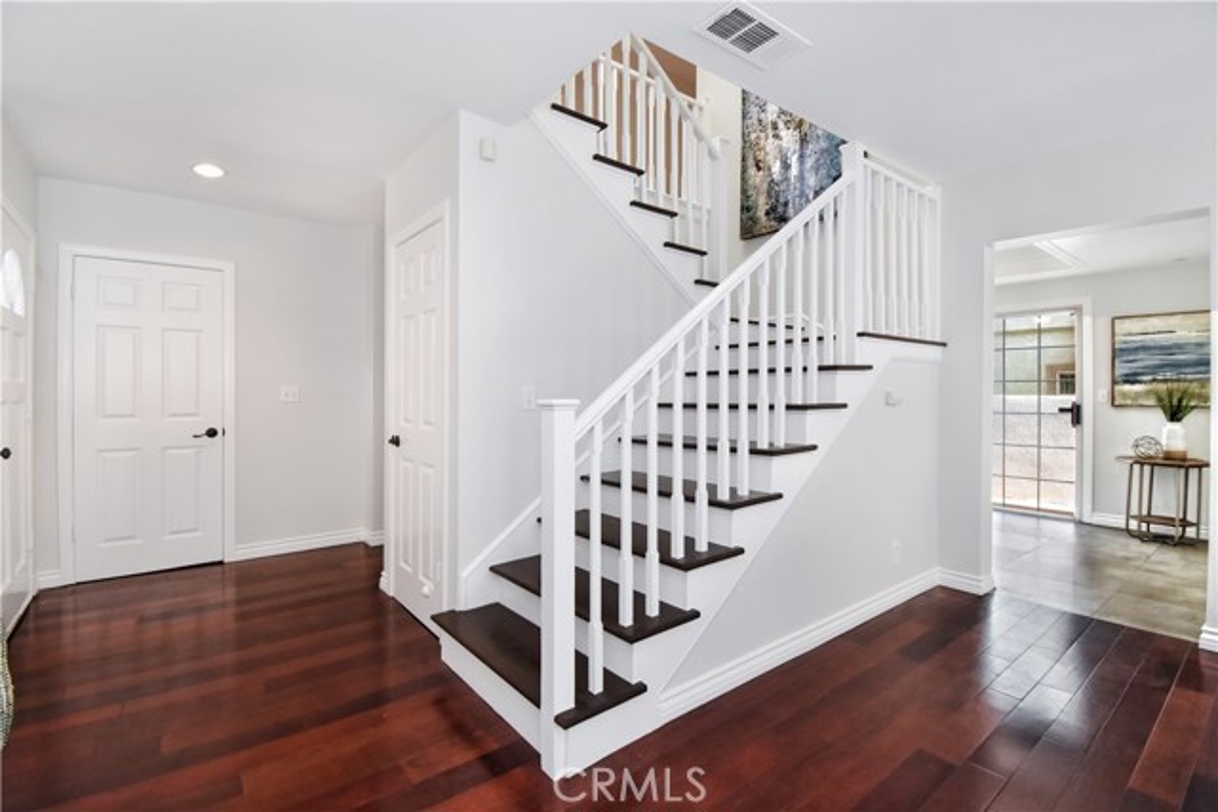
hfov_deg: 100.4
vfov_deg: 77.4
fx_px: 508
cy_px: 406
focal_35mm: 15
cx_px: 609
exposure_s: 1/100
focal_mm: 10
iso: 1000
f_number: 8
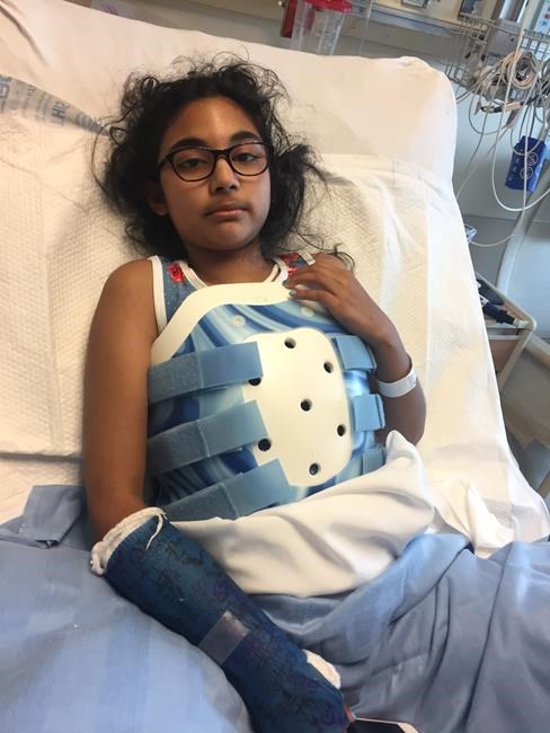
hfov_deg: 48.3
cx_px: 275
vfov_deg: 61.6
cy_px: 366
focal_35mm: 29
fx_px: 614
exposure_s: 1/30
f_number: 2.2
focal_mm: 4.15
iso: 32
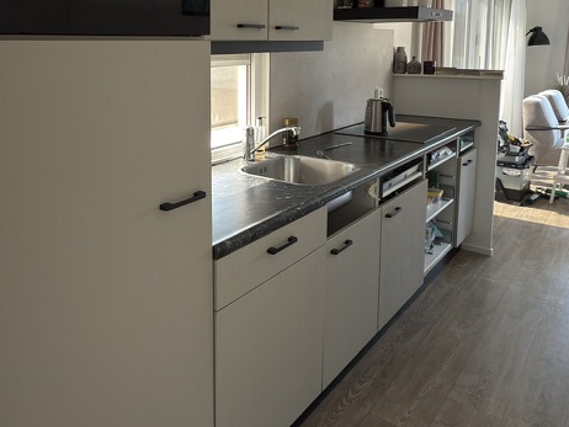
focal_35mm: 31
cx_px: 212
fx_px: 510
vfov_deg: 44.0
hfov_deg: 57.6
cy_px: 108
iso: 80
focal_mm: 2.22
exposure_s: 1/30
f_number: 2.2
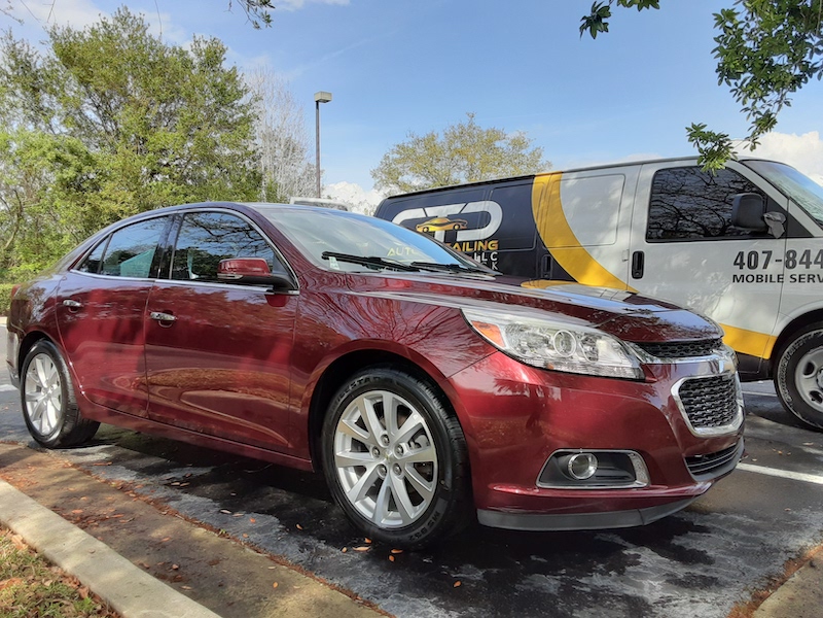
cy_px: 309
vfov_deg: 51.4
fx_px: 642
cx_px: 412
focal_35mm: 27
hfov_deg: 65.3
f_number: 1.9
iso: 40
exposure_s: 1/844
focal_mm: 2.91
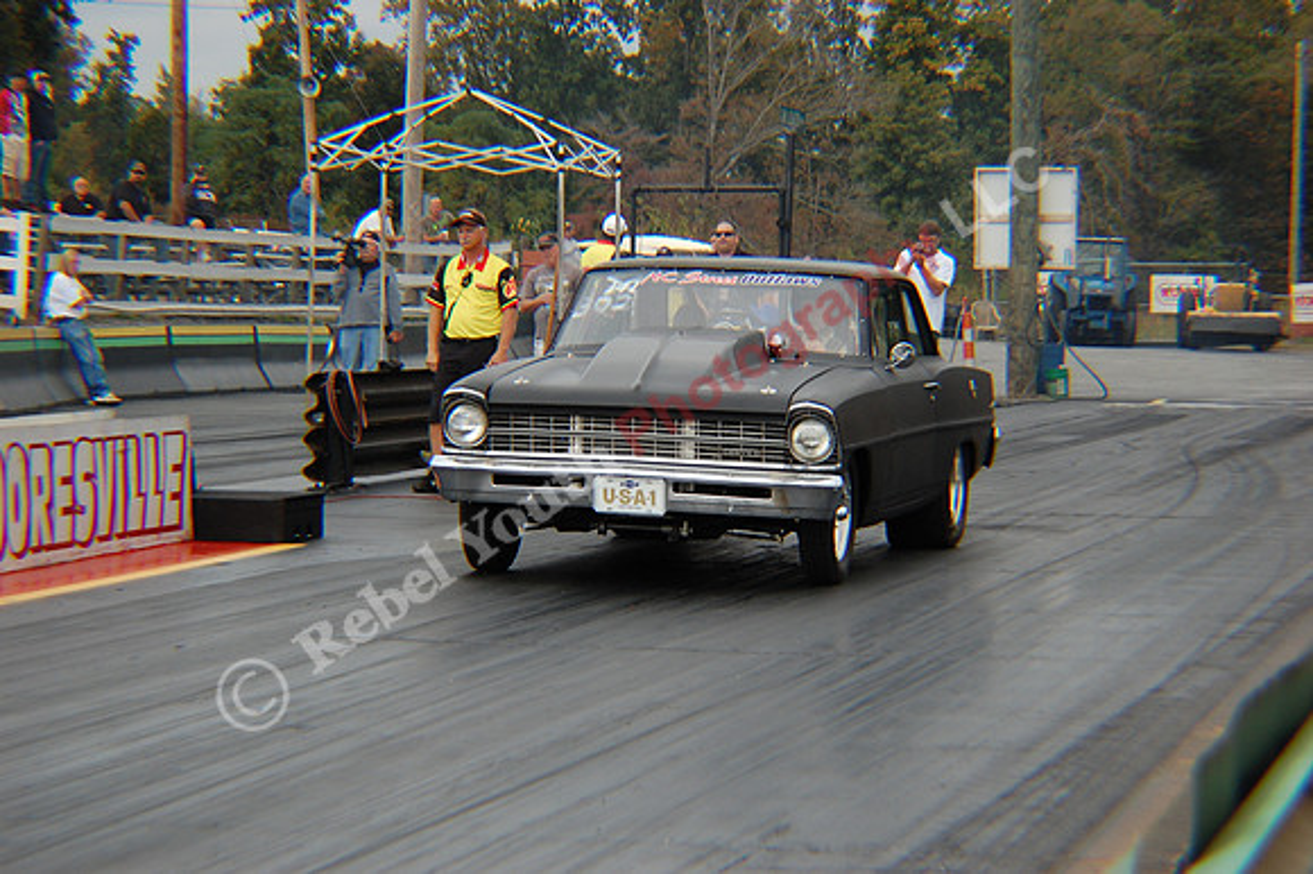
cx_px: 656
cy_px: 437
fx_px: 3007
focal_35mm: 82
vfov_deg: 16.5
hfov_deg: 24.6
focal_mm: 55
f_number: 5.6
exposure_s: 1/500
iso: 400
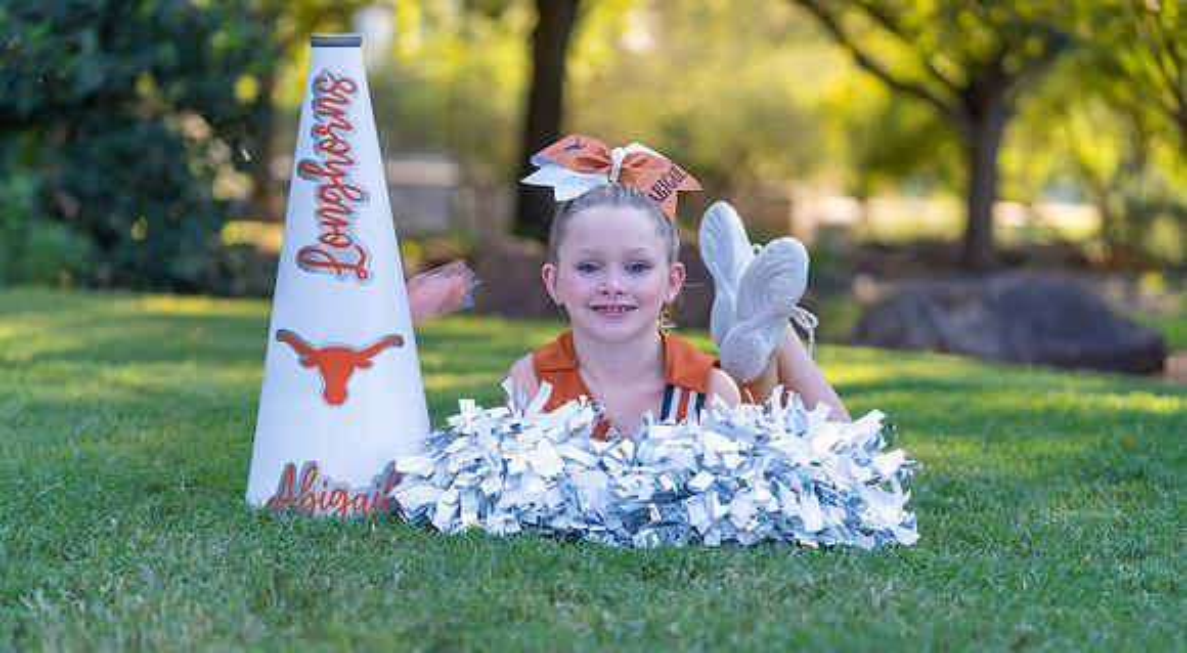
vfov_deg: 12.5
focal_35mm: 95
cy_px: 393
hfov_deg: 22.5
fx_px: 2988
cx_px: 590
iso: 200
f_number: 2.8
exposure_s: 1/320
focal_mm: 88
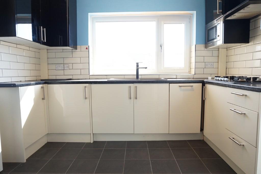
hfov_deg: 73.7
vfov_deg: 53.1
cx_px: 130
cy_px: 87
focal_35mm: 24
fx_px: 174
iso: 1250
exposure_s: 1/160
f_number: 6.3
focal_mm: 16
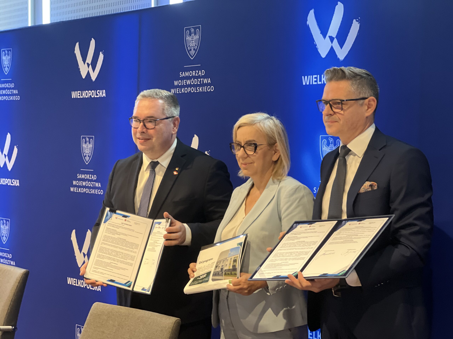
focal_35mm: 77
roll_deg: +0.3
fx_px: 1008
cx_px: 226
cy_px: 170
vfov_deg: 19.1
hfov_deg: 25.3
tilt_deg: -1.2
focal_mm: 9
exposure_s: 1/18
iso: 400
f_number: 2.8
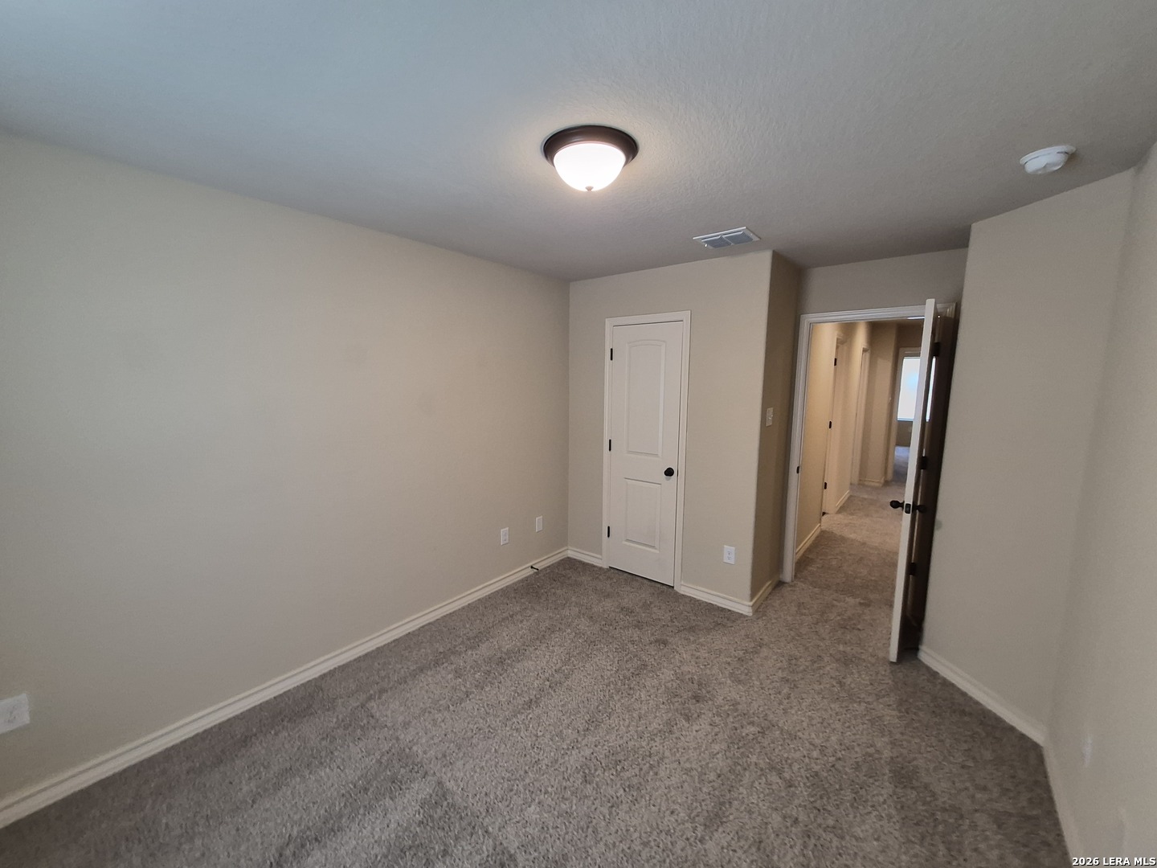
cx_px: 578
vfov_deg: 89.9
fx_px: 435
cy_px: 434
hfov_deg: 106.2
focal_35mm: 13
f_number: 2.2
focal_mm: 1.74
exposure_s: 1/60
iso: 250
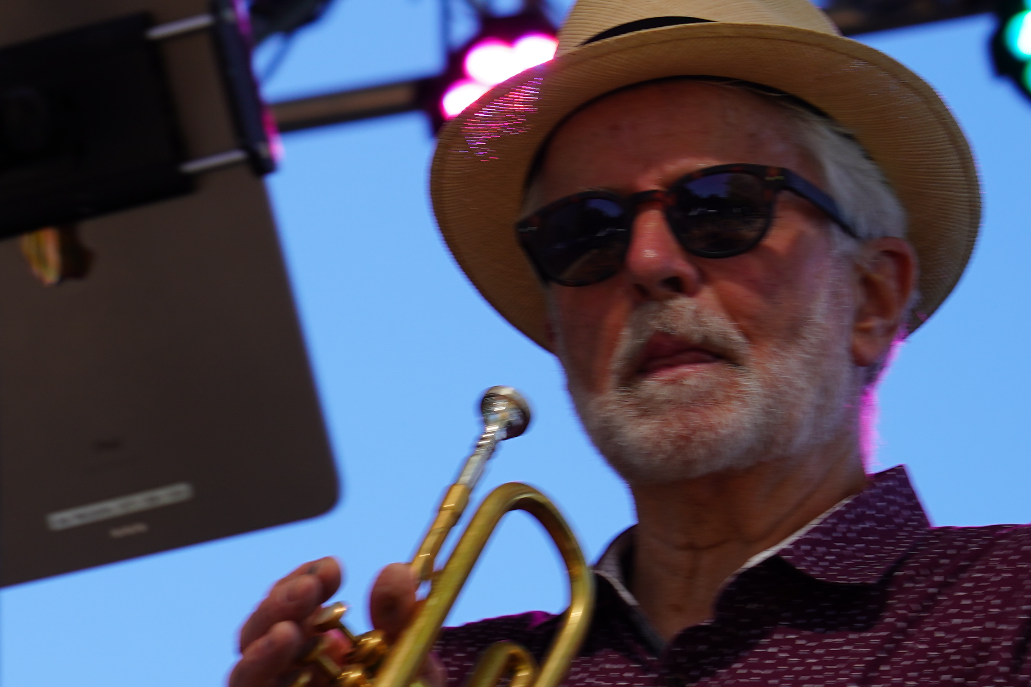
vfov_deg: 5.4
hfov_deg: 8.1
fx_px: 7302
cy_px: 594
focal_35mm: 255
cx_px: 317
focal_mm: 105
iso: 100
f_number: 6.3
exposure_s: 1/200
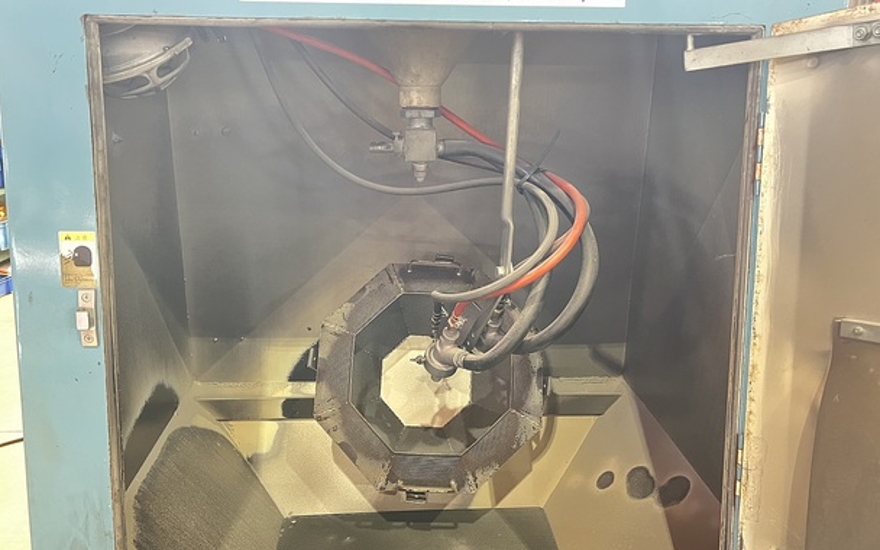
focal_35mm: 29
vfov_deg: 43.1
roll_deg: +0.0
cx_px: 427
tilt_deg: -16.7
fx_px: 696
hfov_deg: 64.6
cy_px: 287
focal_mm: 5.7
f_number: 1.5
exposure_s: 1/30
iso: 800
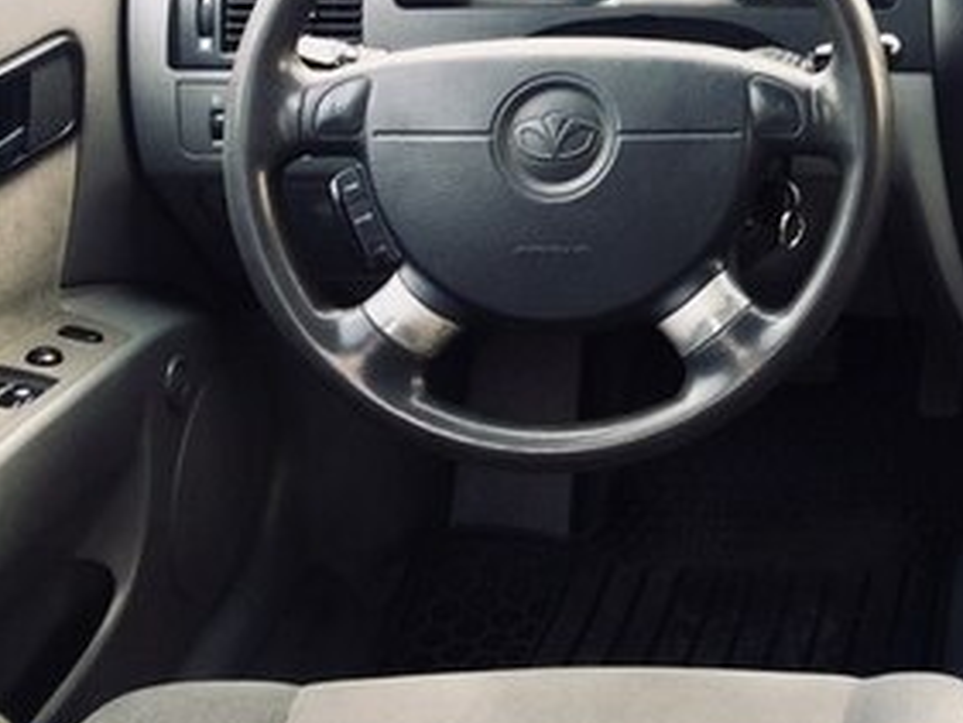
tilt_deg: -19.0
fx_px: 1893
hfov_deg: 25.8
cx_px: 1124
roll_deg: -0.3
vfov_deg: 20.6
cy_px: -77
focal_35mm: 68
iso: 40
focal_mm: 4.15
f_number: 2.2
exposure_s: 1/33
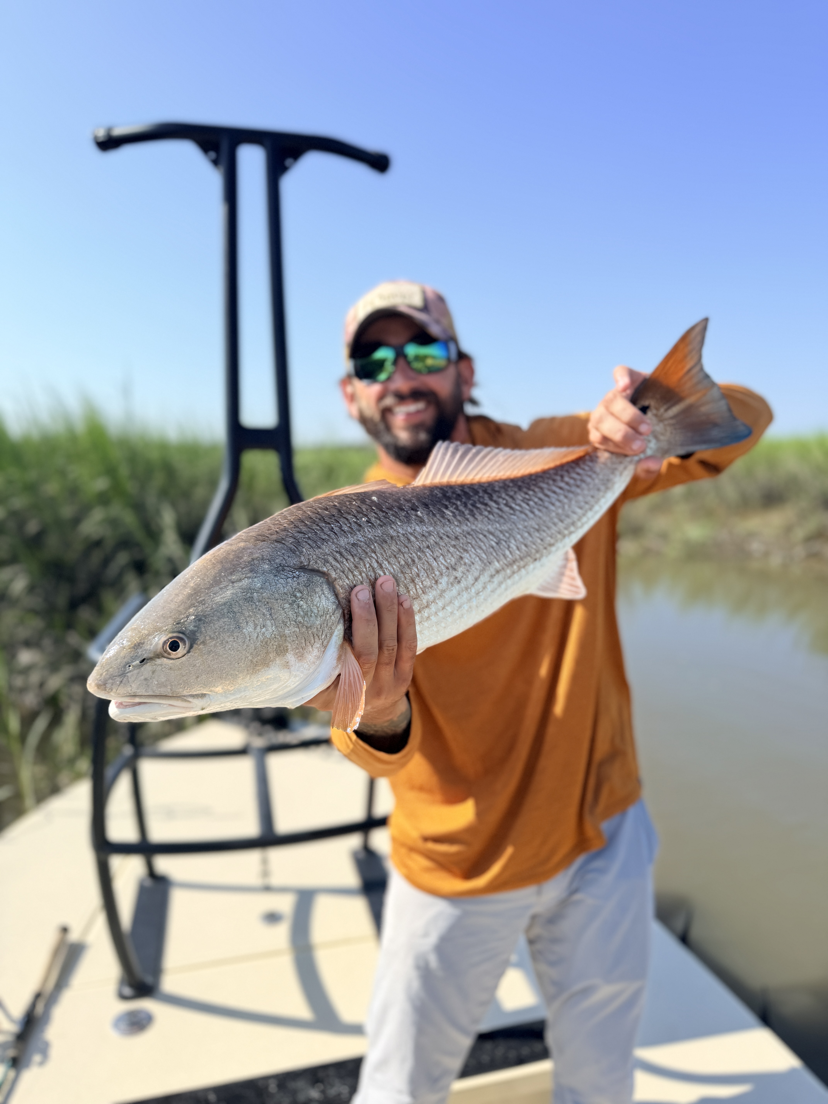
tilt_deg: -7.1
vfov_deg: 71.6
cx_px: 414
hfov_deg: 56.8
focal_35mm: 24
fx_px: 765
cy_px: 552
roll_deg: +0.9
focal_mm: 6.76
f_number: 1.78
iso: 80
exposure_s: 1/2703
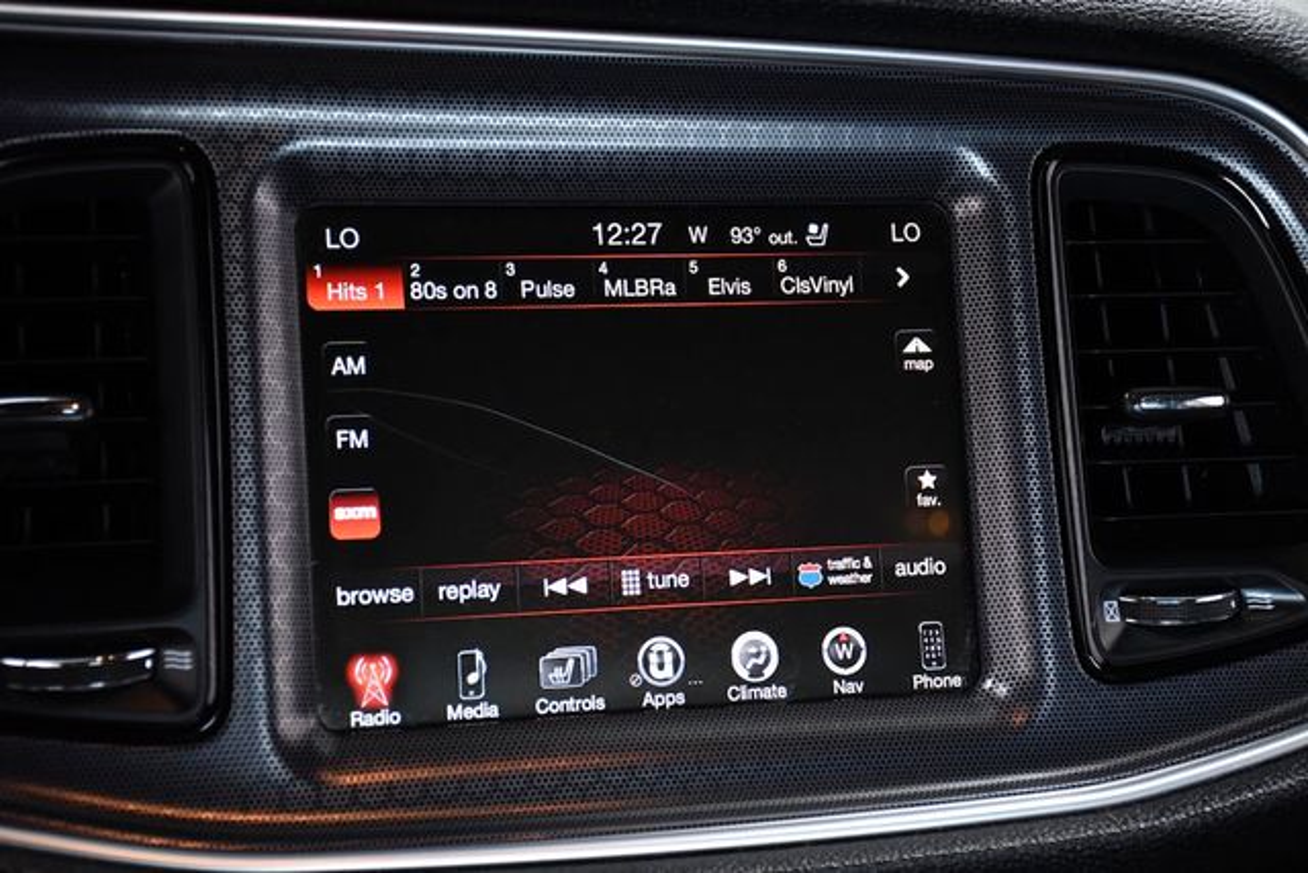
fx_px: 2435
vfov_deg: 20.3
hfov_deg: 30.1
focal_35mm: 67
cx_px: 654
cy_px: 436
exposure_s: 1/250
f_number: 4.5
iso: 2500
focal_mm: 45
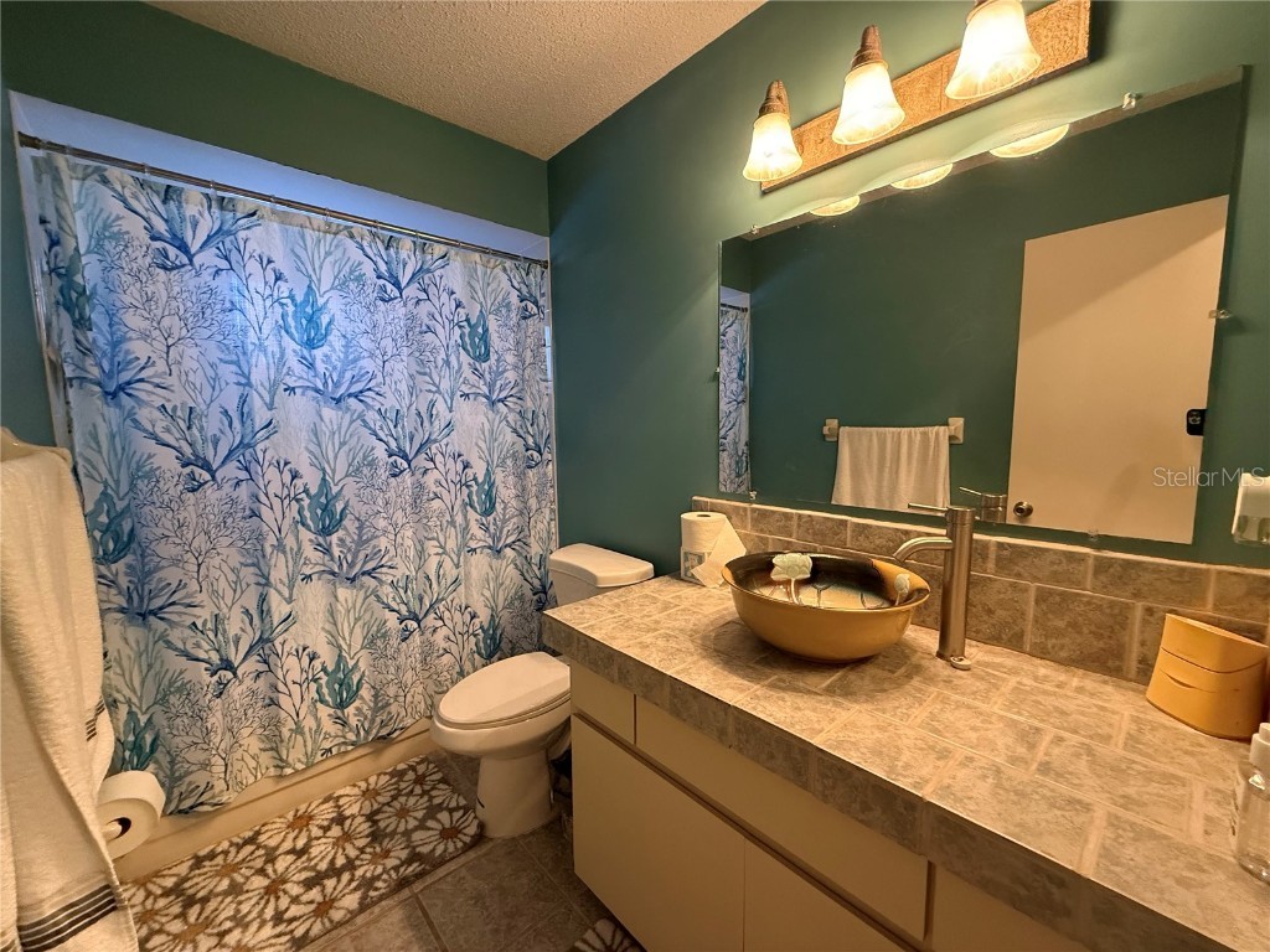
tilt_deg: -5.1
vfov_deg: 85.7
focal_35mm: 14
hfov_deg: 102.1
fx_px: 514
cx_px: 635
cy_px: 476
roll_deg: +1.1
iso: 640
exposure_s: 1/60
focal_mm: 2.22
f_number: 2.2
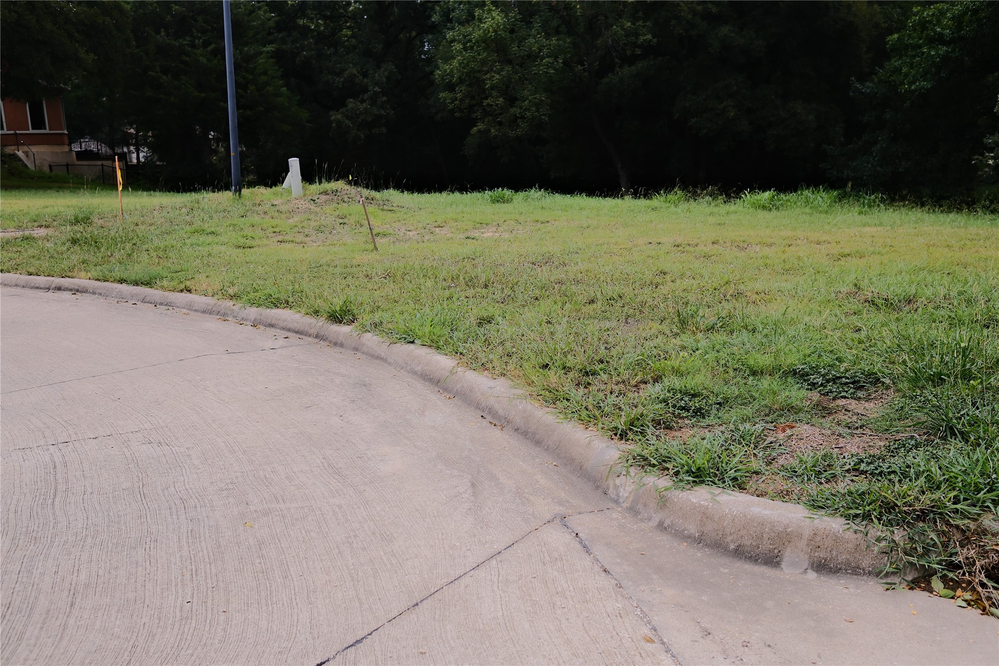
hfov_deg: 54.4
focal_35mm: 35
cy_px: 333
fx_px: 971
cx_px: 500
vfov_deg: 37.9
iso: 320
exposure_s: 1/1500
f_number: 4
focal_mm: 23
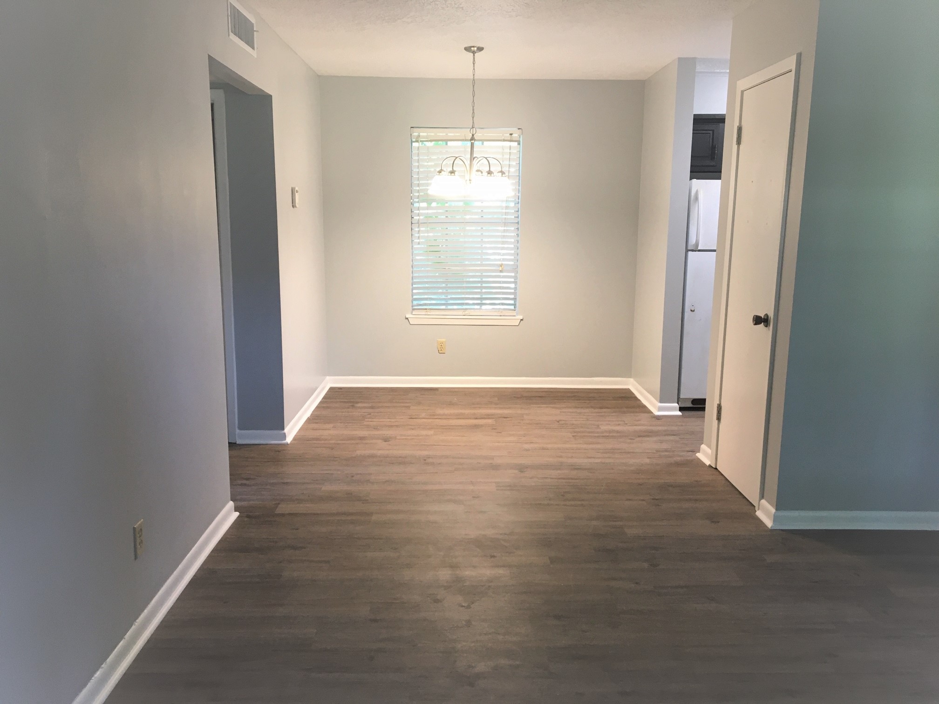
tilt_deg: -9.6
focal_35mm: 29
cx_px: 470
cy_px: 352
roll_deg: -0.7
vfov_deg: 48.2
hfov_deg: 61.7
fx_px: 787
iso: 80
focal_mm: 4.15
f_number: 2.2
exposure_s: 1/30
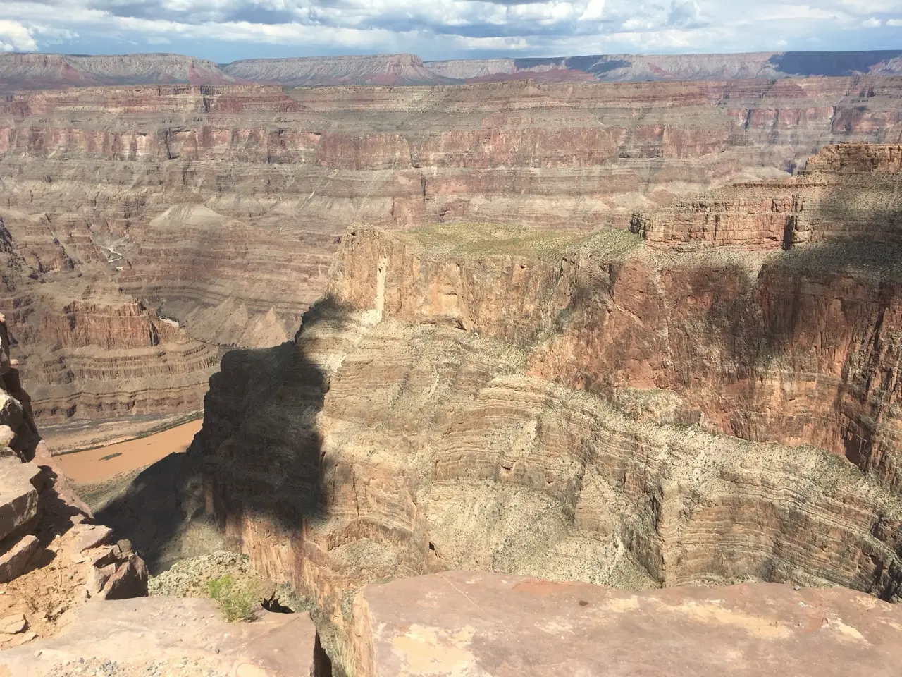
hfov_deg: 61.7
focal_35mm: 29
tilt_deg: -18.9
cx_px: 451
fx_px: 756
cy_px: 338
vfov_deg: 48.2
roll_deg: +0.8
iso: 25
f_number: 2.2
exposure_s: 1/2262
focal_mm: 4.15
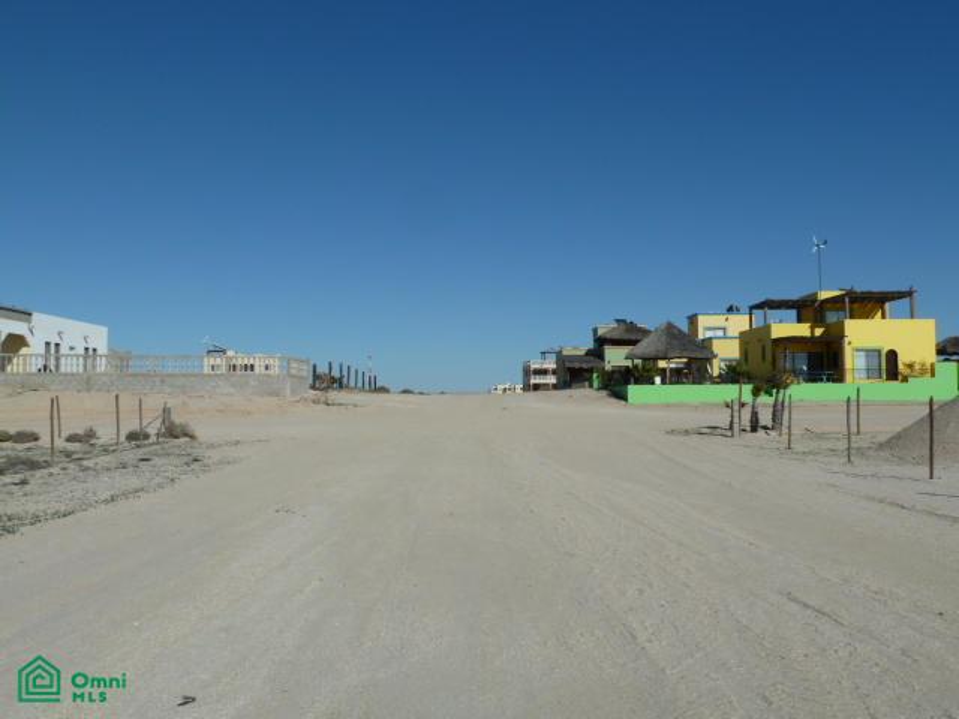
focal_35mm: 32
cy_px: 360
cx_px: 480
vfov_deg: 44.2
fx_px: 887
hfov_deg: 56.8
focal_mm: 5.3
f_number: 5.6
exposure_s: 1/1000
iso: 80
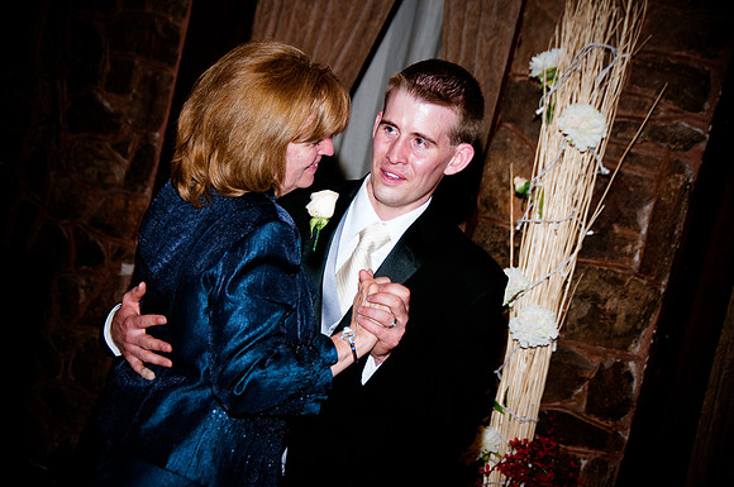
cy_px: 244
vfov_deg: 16.2
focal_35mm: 84
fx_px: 1710
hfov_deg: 24.2
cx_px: 367
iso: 200
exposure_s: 1/60
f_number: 4.8
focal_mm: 56
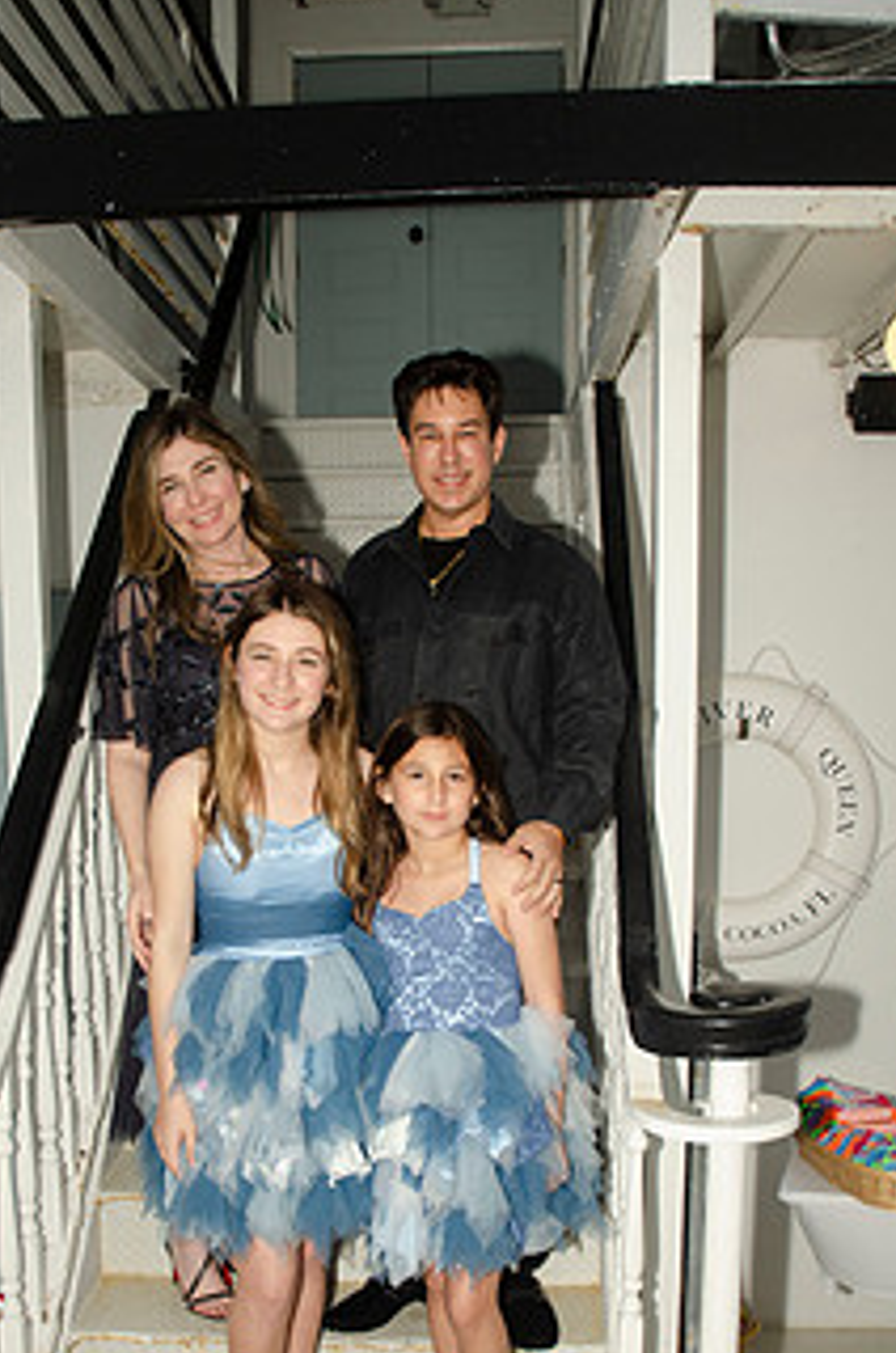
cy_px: 892
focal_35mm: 38
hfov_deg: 34.8
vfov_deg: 50.0
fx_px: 1425
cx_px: 376
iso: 400
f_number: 6.3
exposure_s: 1/250
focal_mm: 18
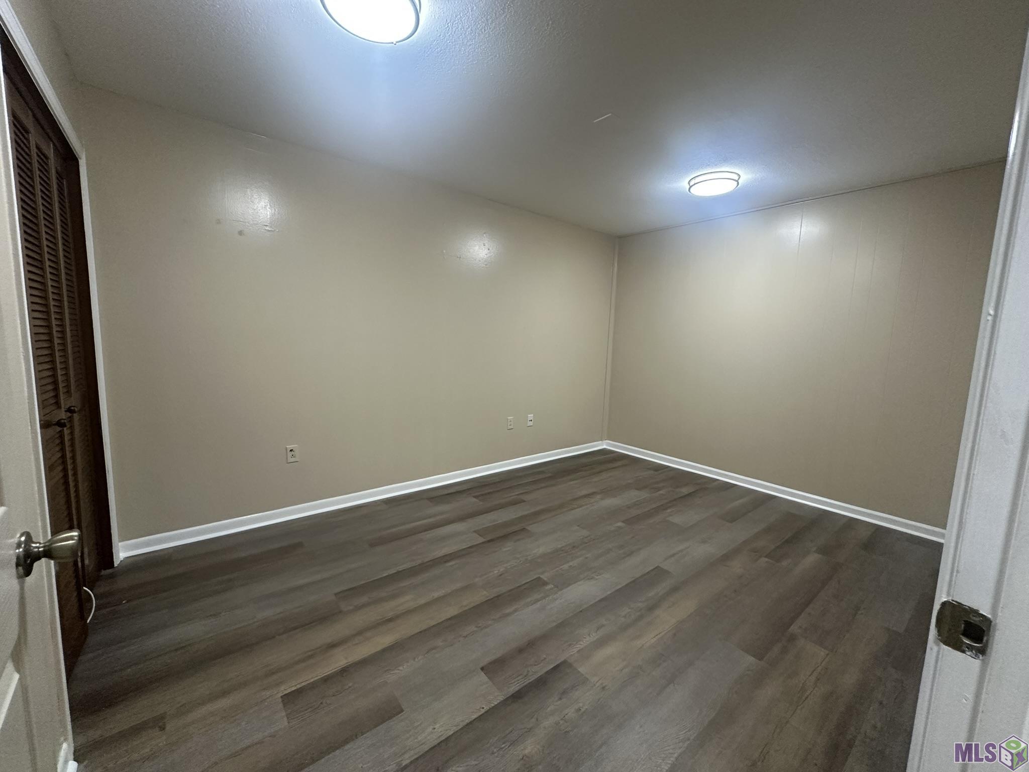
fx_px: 416
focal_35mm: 14
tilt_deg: -6.5
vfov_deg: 85.7
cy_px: 386
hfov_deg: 102.1
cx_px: 514
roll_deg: -1.8
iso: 320
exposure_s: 1/120
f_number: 2.2
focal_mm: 2.22
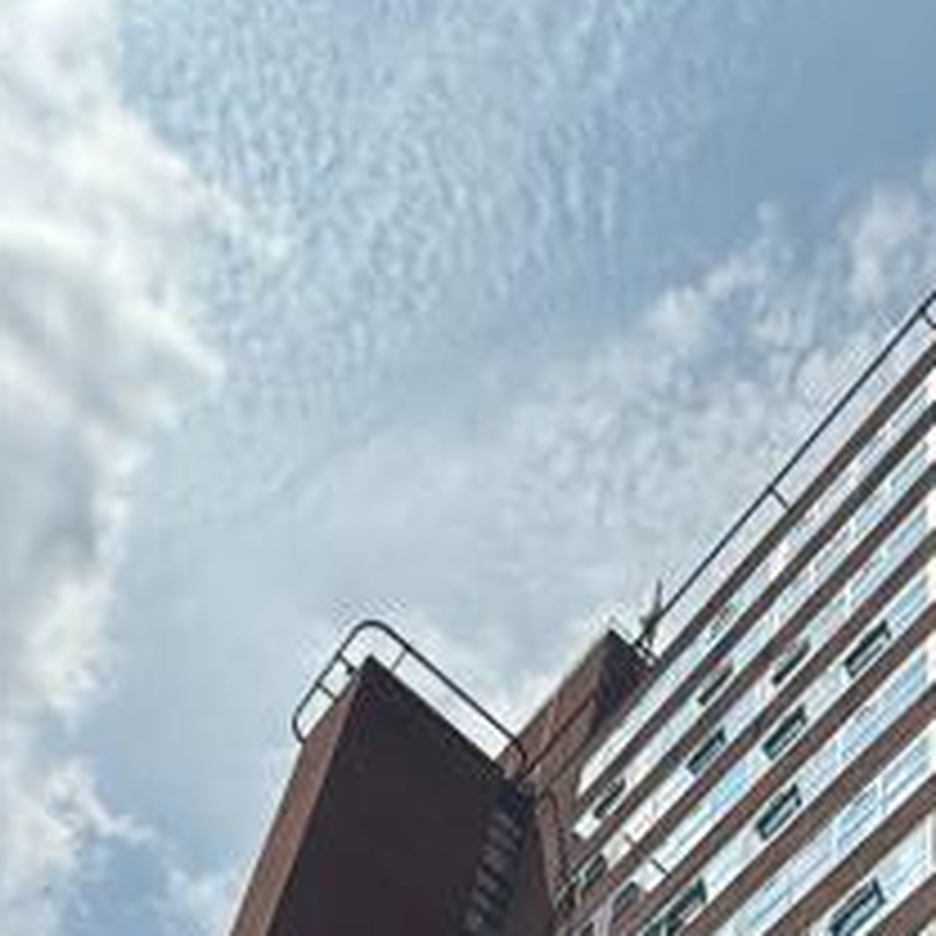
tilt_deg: +40.3
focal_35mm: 61
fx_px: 1866
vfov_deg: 20.3
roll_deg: -2.2
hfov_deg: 27.5
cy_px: 1678
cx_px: 765
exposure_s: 1/2320
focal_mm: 2.22
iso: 50
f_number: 2.2
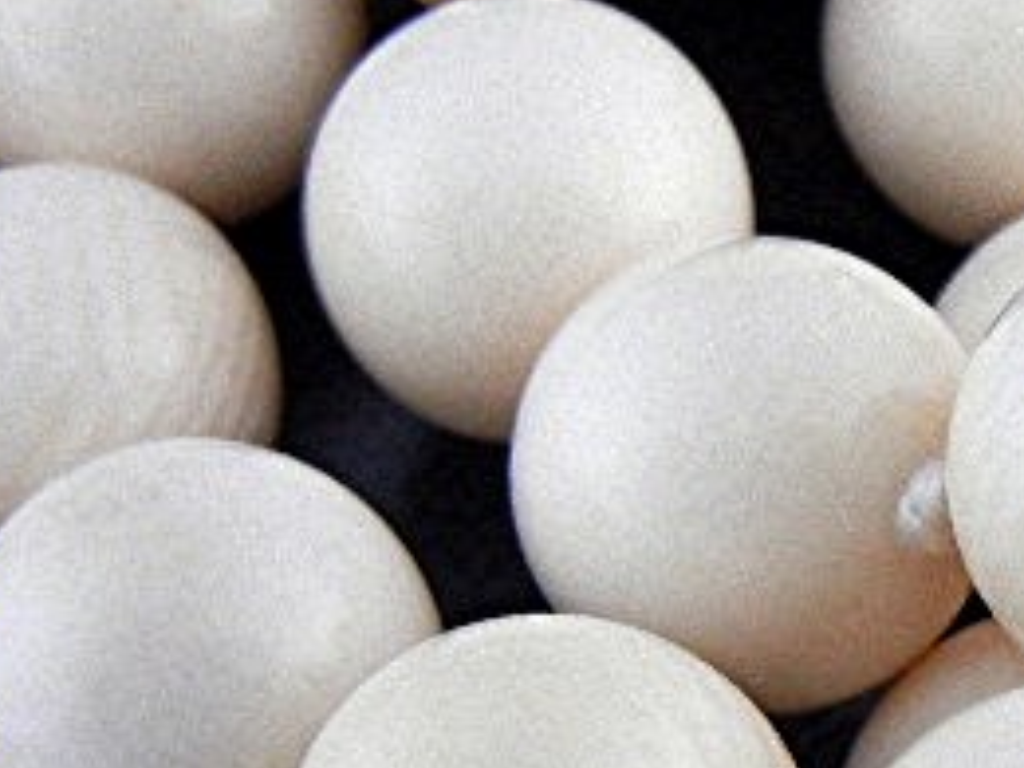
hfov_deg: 13.3
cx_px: 1209
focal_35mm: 145
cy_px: 563
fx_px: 4289
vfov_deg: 10.2
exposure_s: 1/58.1
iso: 400
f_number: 4
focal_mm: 10.6
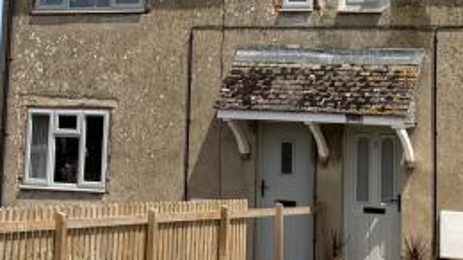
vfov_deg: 11.5
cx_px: 224
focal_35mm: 103
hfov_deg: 20.8
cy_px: -69
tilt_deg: +8.2
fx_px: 1264
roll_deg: -1.8
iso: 80
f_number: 1.78
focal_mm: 6.76
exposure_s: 1/5319
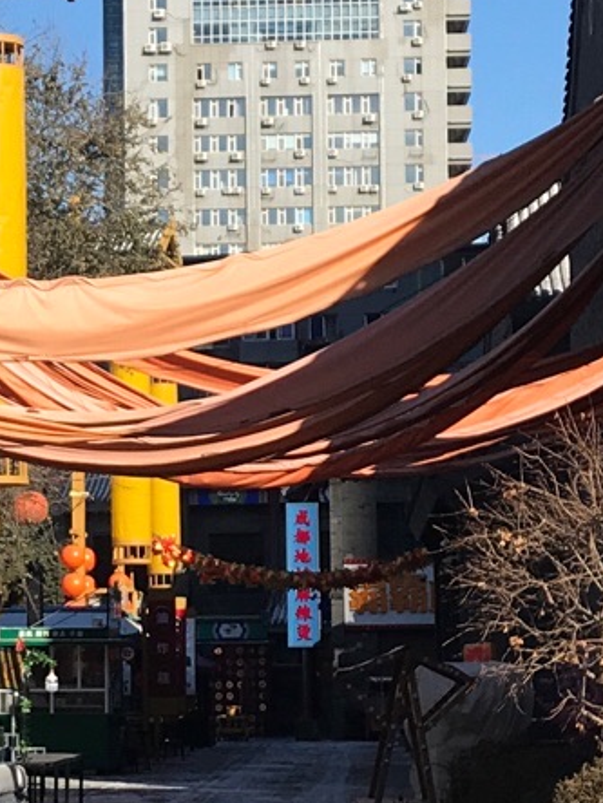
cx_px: 53
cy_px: 541
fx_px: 2927
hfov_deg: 11.7
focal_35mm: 126
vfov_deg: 15.6
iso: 20
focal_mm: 3.99
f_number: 1.8
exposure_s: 1/2227
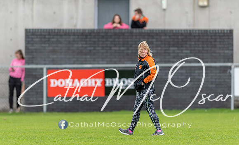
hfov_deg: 4.3
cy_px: 72
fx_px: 3147
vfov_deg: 2.6
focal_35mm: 487
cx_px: 122
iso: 320
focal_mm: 300
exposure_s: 1/1000
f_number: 2.8
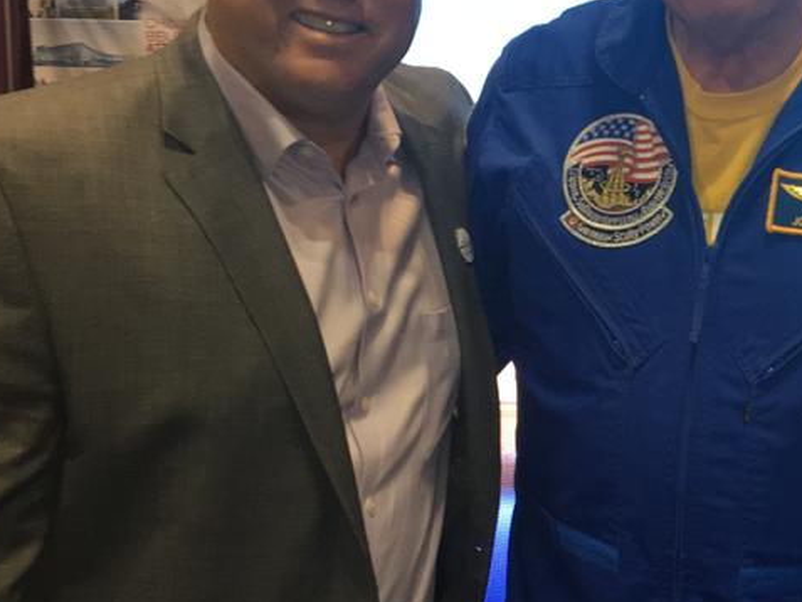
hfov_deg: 25.6
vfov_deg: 20.2
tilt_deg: -9.1
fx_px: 1692
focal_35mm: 73
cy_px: 346
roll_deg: -0.1
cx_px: 770
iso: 80
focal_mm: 4.15
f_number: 2.2
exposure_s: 1/30
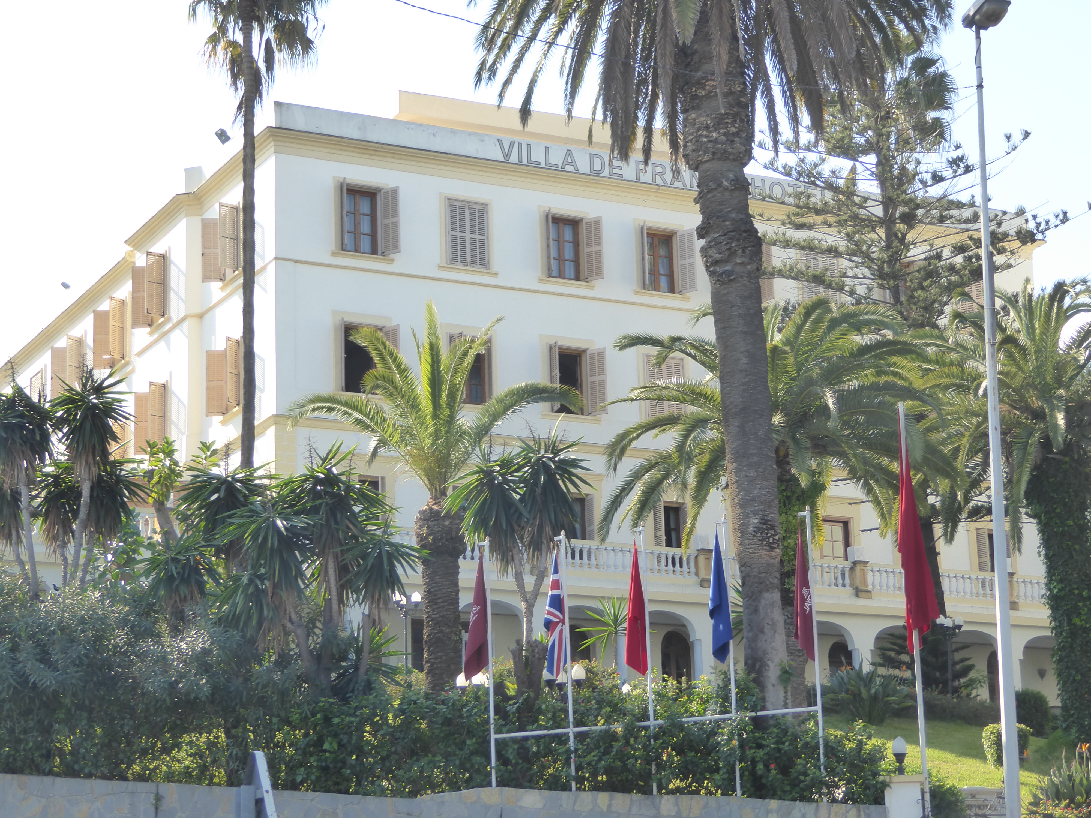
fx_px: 2679
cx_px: 546
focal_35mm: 85
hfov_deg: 23.0
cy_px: 409
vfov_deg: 17.4
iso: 160
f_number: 4.7
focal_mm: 14.1
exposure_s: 1/160
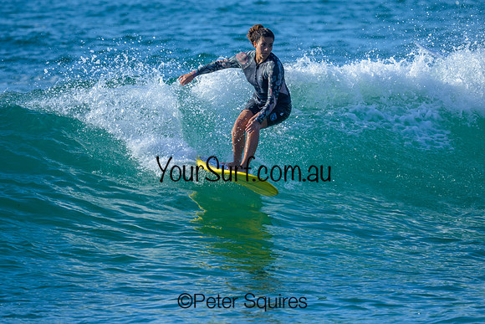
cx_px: 221
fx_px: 14714
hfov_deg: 1.9
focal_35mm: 1092
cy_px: 153
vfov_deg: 1.3
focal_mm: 800
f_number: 6.3
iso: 500
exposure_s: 1/2000
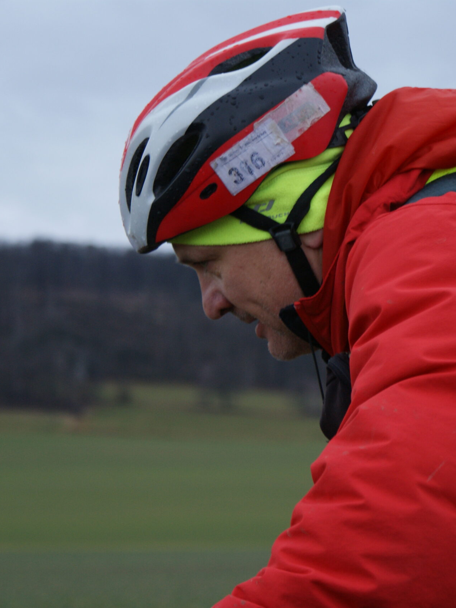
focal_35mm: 152
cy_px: 305
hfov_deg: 9.8
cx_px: 301
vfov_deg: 13.0
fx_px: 2669
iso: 250
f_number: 5.6
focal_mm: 70
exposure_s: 1/125
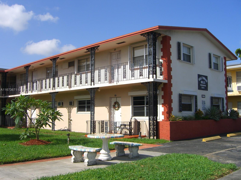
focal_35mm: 38
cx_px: 120
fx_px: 265
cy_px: 90
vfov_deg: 37.7
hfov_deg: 49.0
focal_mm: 7.9
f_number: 8
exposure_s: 1/200
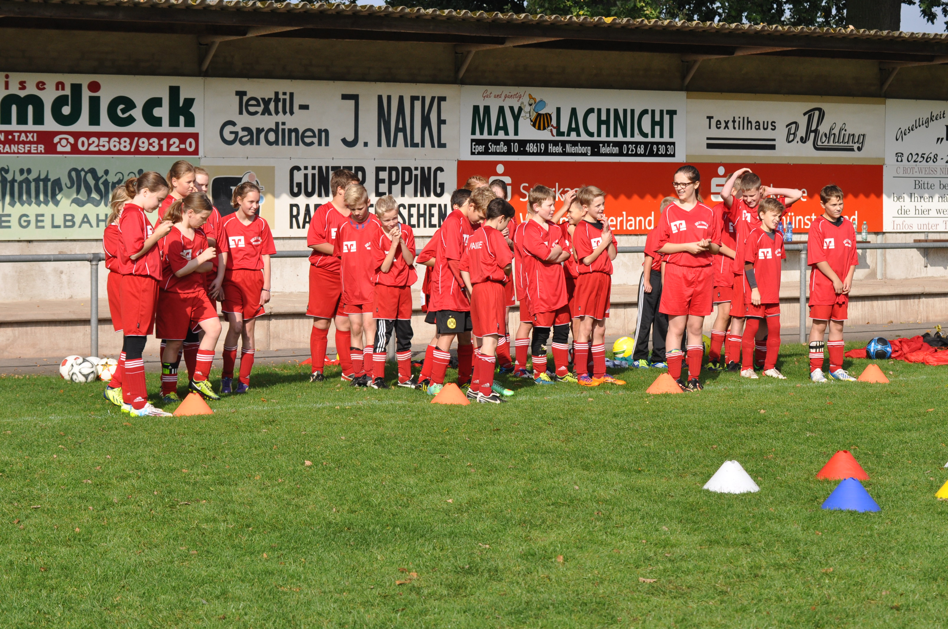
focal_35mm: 105
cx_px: 474
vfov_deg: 13.0
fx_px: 2762
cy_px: 314
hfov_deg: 19.5
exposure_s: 1/1600
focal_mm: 70
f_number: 5.6
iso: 400
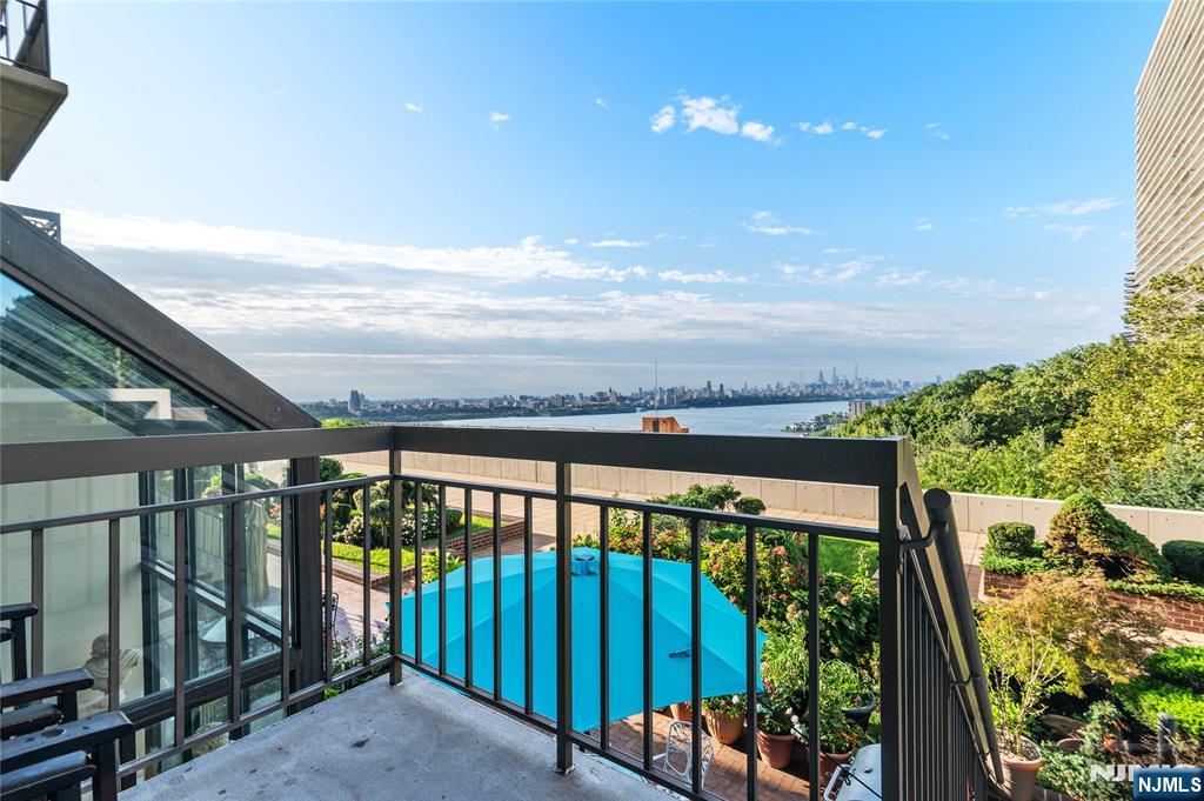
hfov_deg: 96.8
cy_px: 400
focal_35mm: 16
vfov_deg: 73.7
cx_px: 602
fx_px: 535
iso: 400
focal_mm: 16
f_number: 8
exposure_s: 1/800
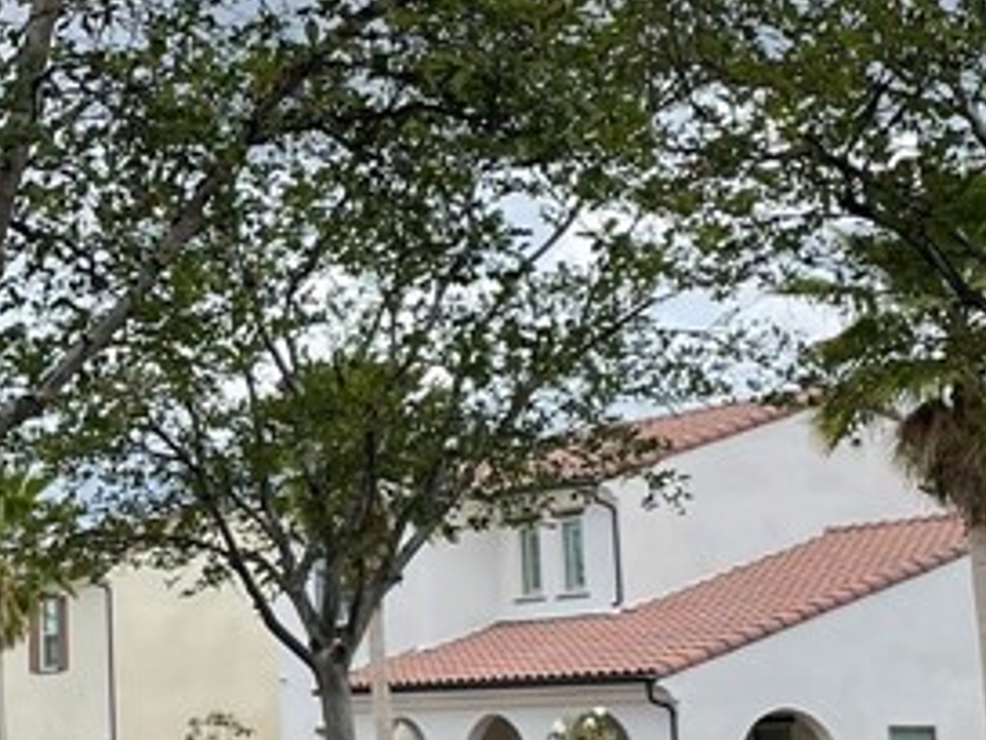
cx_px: -145
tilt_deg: +12.1
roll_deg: +1.4
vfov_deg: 15.0
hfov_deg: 19.1
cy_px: 174
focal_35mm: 98
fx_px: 2791
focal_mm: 4.2
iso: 32
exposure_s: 1/2092
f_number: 1.6
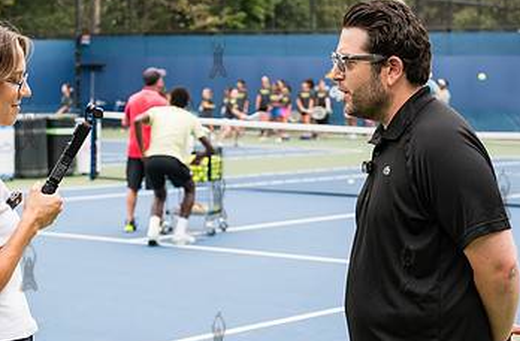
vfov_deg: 12.9
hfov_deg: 19.6
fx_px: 1509
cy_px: 224
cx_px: 264
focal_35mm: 105
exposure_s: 1/400
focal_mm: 56
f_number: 4.5
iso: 400
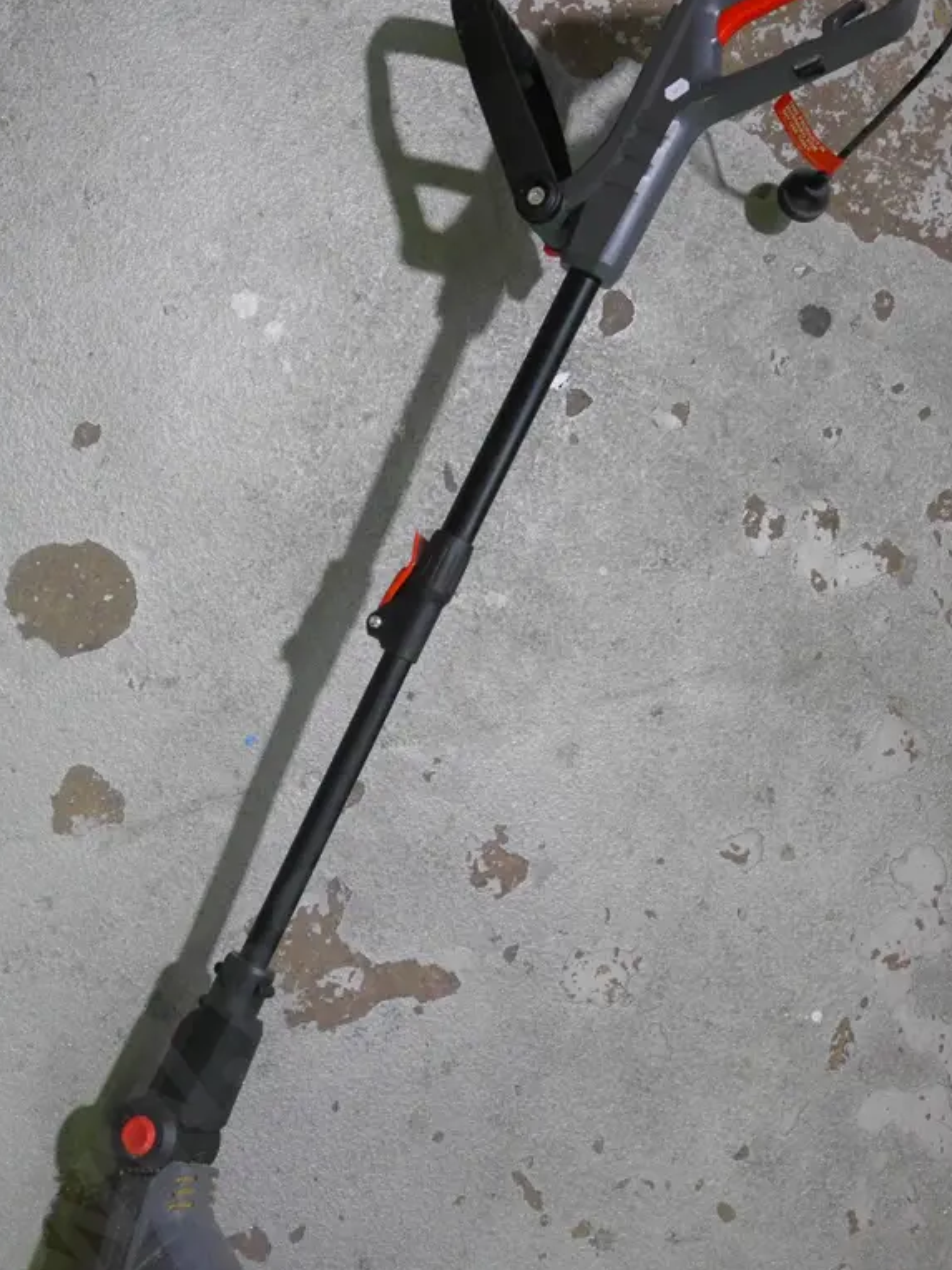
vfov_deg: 32.7
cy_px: 715
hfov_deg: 24.8
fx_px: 2163
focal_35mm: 59
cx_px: 466
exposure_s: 1/60
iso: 3200
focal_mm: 22
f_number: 4.9
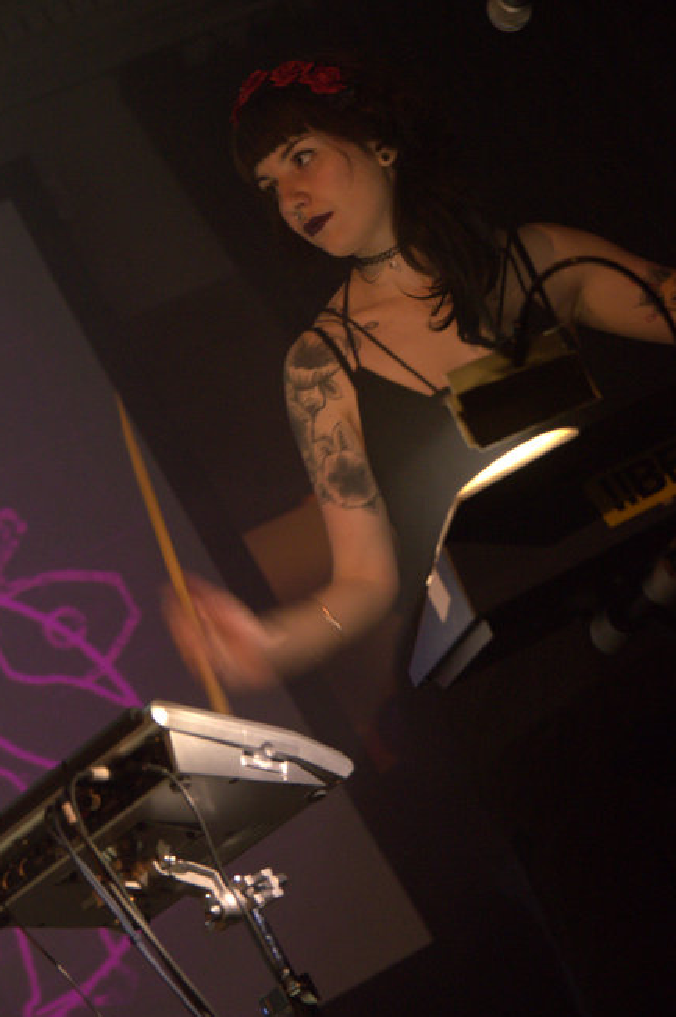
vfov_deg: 24.5
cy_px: 498
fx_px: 2341
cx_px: 316
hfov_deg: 16.4
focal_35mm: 83
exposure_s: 1/40
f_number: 2.8
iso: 800
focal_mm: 50
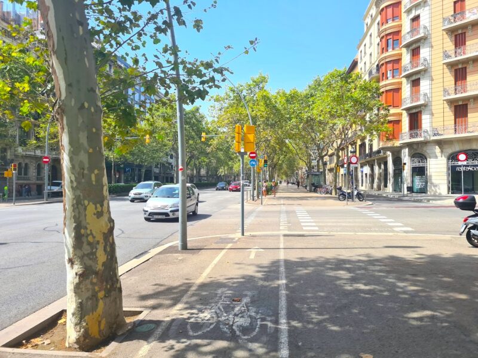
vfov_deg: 53.1
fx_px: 359
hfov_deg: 67.3
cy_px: 179
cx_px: 239
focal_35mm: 26
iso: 50
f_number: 1.8
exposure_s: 1/1676
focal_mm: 5.4
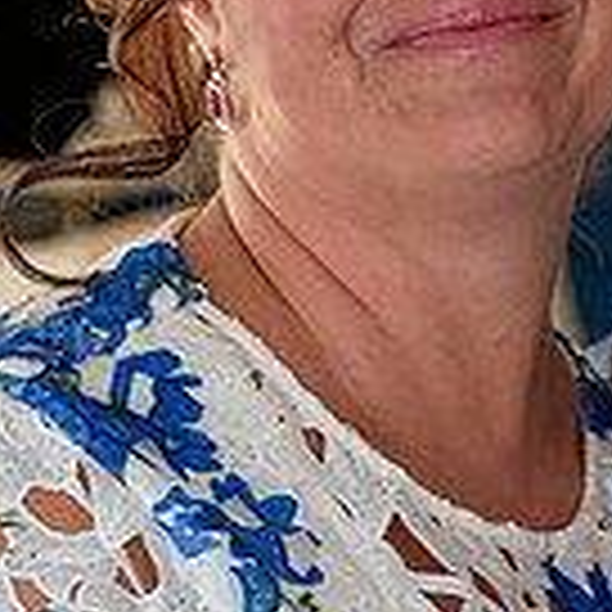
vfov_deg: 8.7
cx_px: 652
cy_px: -97
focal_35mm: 199
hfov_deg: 8.7
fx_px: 3980
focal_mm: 55
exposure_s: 1/160
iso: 1600
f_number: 5
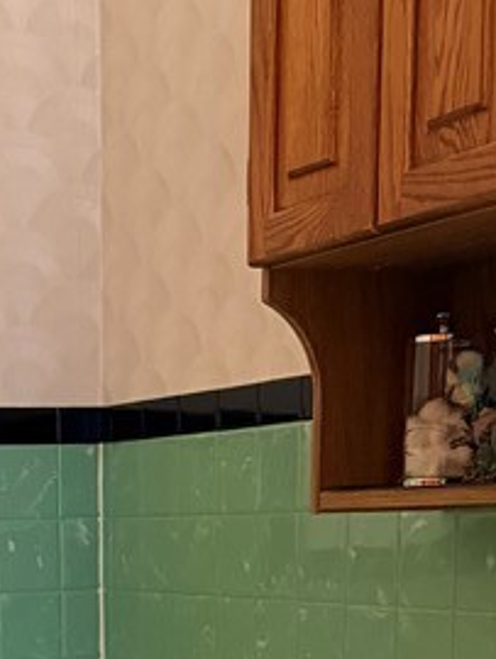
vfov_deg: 19.5
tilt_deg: -13.3
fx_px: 1736
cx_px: 17
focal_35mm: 91
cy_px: 896
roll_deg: +1.0
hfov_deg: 16.0
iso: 800
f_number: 1.78
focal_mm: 6.76
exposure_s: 1/60
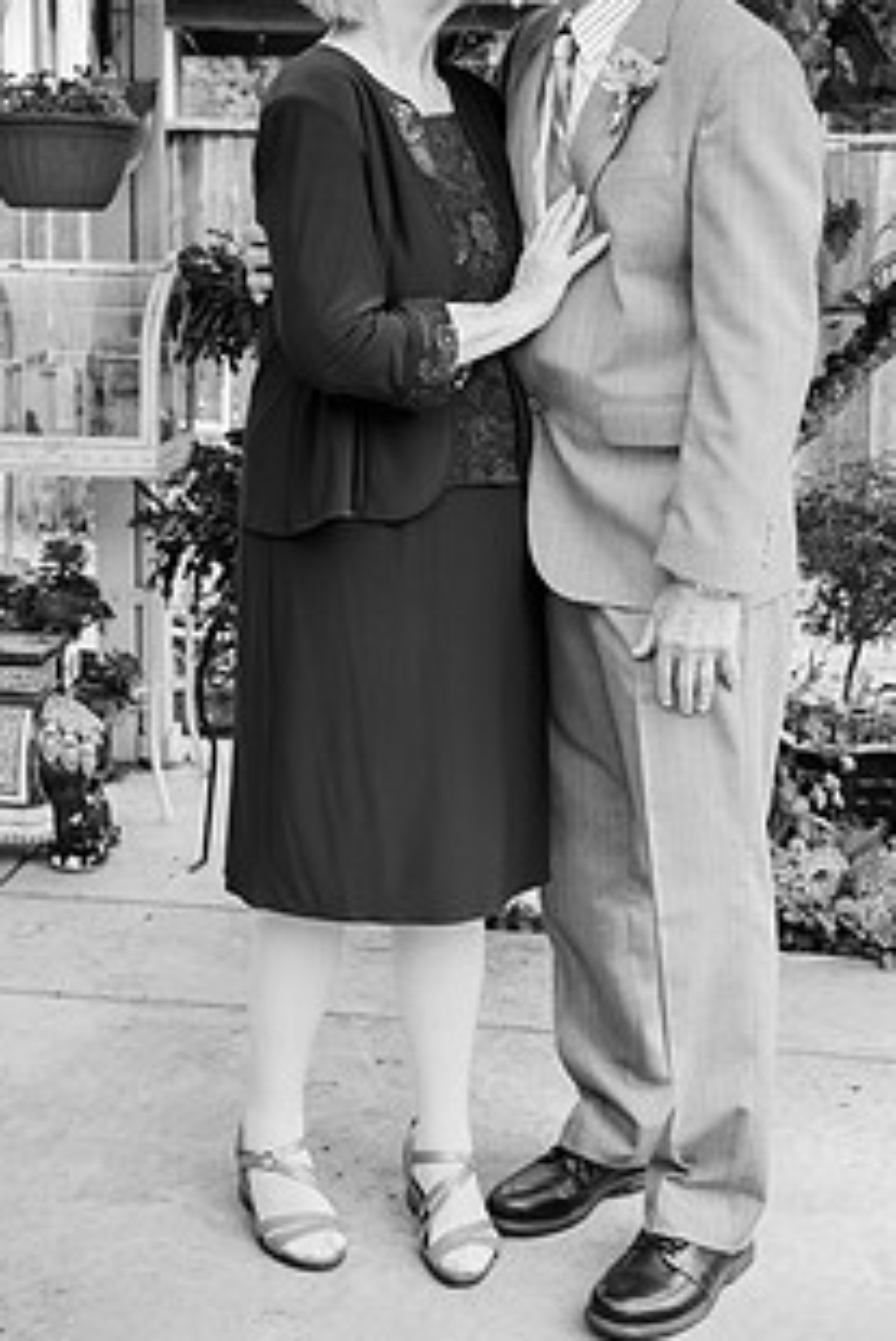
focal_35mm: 58
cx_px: 515
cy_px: 446
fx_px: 2163
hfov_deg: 23.4
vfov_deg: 34.2
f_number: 5
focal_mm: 40
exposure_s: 1/500
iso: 400
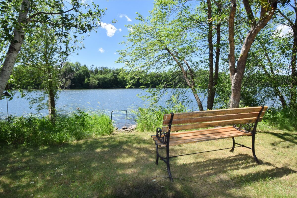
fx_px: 161
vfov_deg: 63.2
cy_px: 99
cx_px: 148
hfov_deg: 85.4
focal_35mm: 20
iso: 320
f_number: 18
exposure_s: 1/200
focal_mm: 13
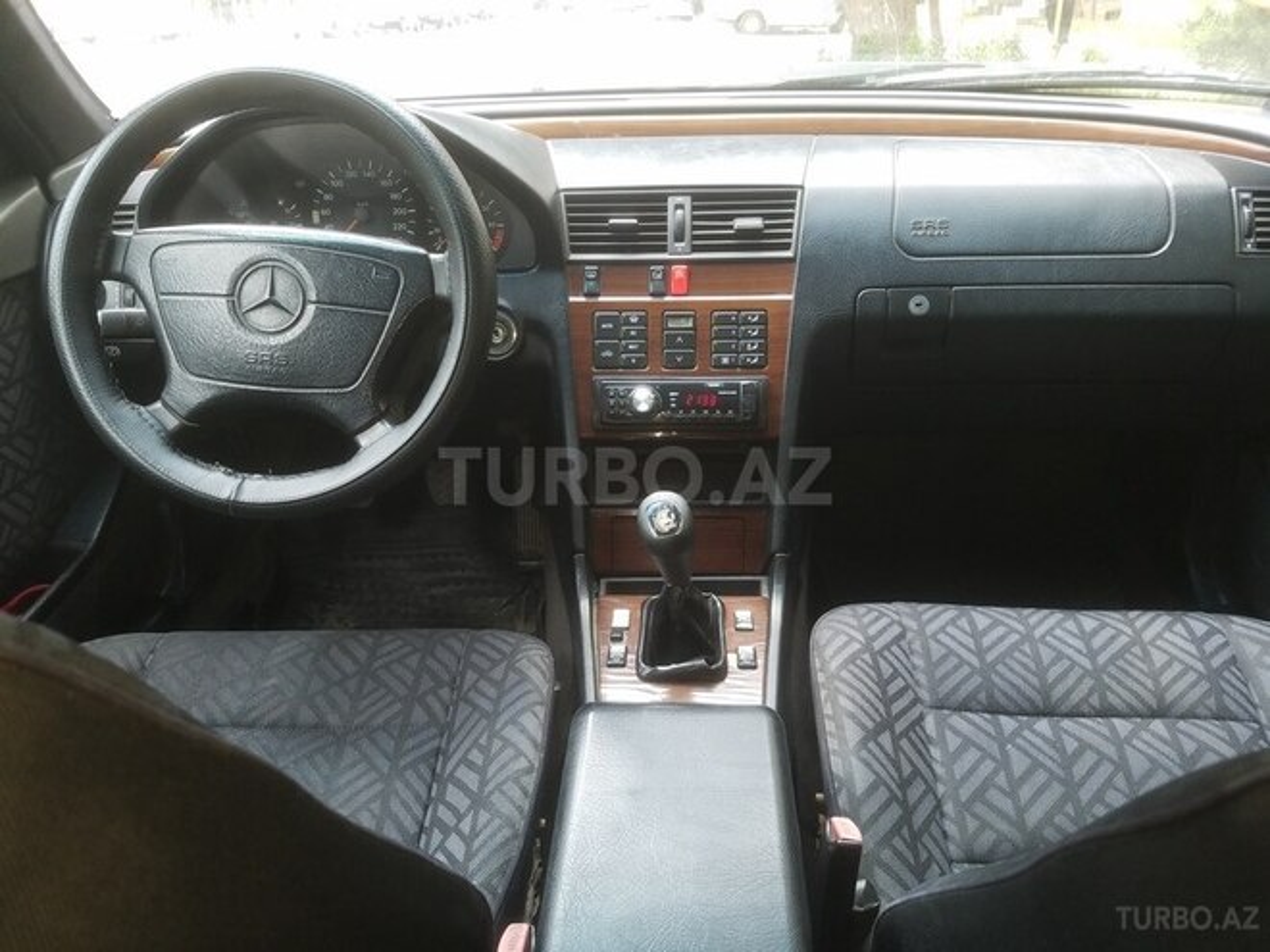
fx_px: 954
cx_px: 635
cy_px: 476
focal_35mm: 26
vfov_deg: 53.1
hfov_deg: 67.3
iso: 64
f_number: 1.7
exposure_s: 1/100
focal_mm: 4.2
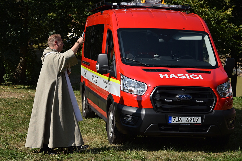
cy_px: 80
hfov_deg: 23.4
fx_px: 585
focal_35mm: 87
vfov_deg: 15.7
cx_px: 121
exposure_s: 1/800
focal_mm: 58
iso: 100
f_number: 5
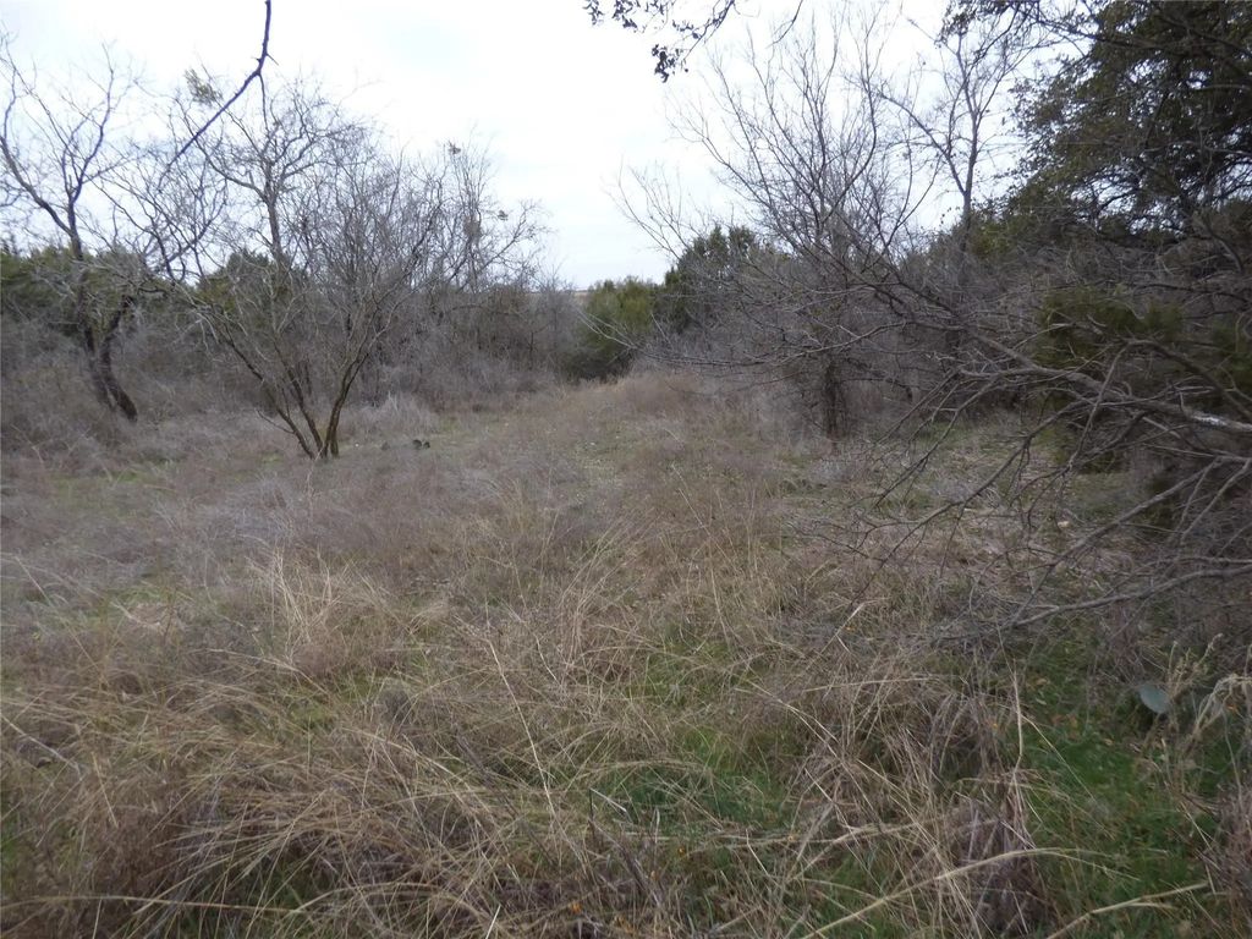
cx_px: 626
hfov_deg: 81.7
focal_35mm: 20
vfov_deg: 66.0
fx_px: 723
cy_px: 470
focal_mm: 3.58
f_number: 2.8
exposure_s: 1/80
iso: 100
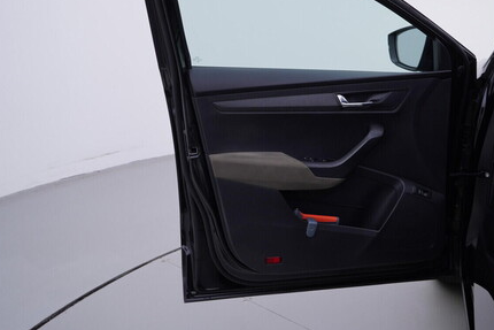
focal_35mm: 46
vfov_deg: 29.1
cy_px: 120
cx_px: 290
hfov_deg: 42.6
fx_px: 631
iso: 125
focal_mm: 24
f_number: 4
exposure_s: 1/80
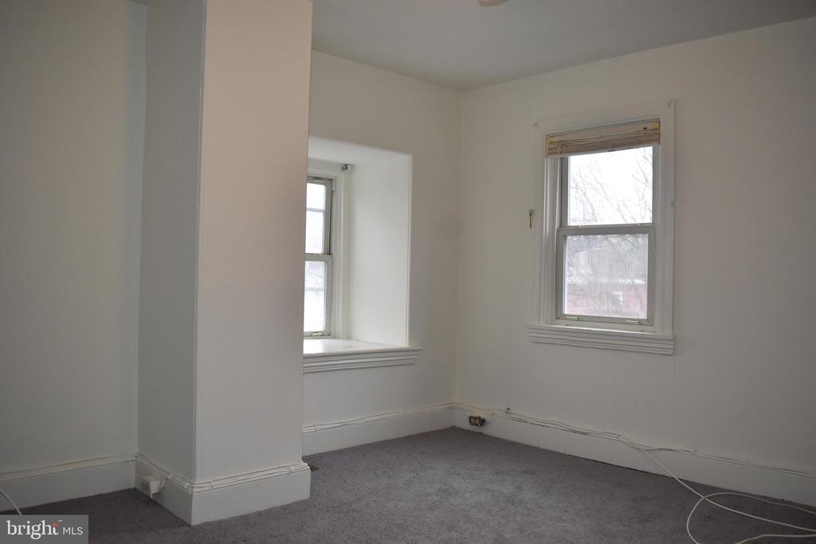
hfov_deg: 61.9
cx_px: 408
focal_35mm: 30
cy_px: 272
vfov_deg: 43.6
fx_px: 680
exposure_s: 1/200
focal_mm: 20
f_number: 5
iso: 800
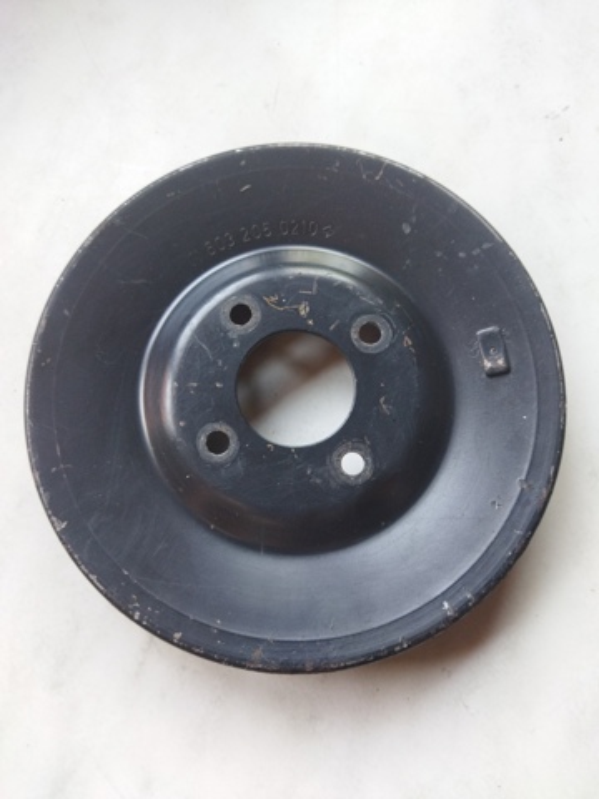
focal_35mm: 27
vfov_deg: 65.3
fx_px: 623
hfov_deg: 51.4
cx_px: 300
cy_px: 400
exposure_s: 1/50
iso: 160
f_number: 1.79
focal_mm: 4.71
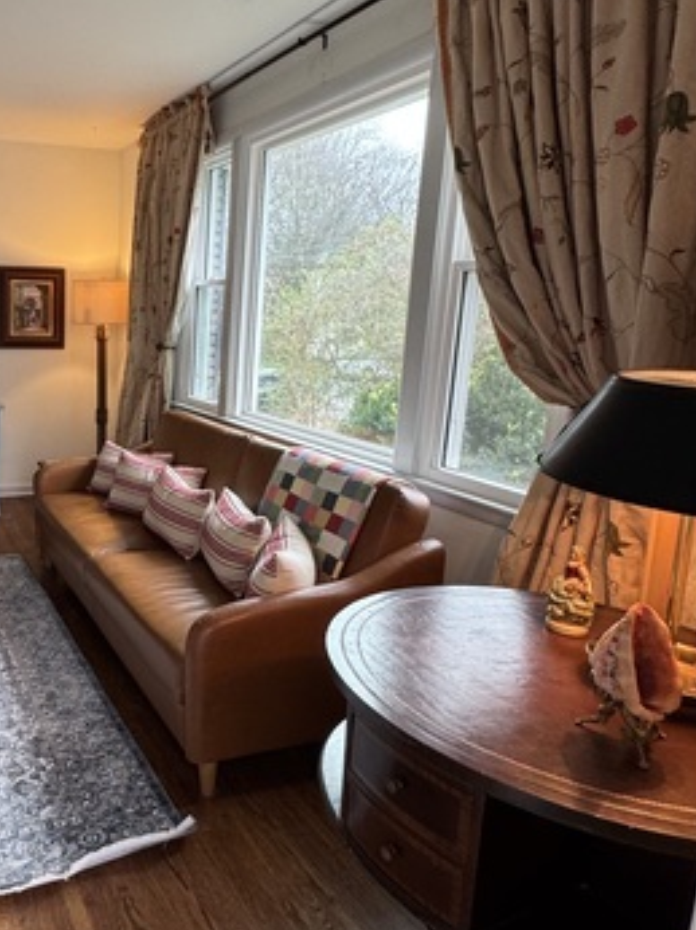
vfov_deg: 65.3
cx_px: 91
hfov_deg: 47.0
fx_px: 725
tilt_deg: -10.5
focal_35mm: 27
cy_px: 442
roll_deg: -1.1
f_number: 2.2
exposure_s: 1/60
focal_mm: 2.22
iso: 160
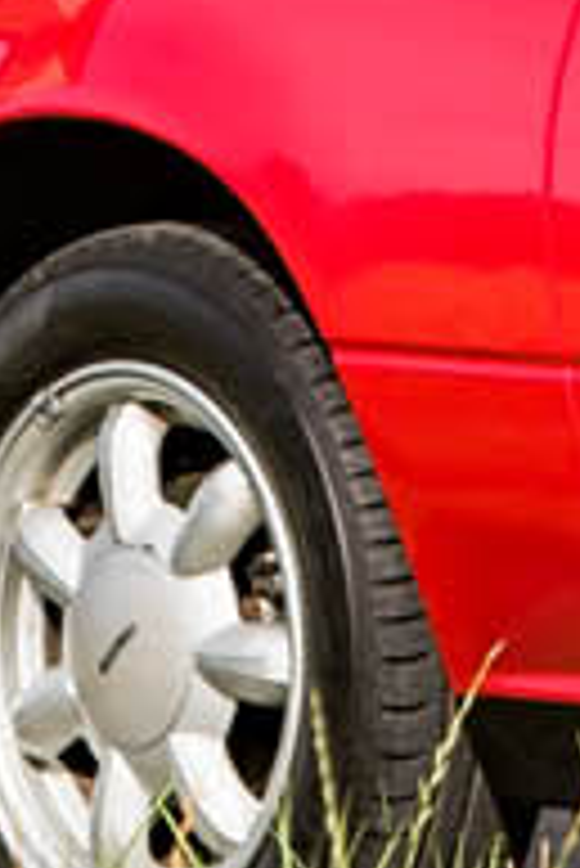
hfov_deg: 1.2
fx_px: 26823
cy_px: -751
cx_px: 2324
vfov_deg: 1.8
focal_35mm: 1112
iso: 100
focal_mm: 112
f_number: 7.1
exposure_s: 1/200
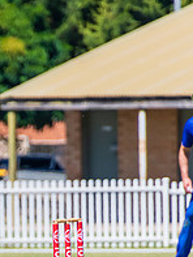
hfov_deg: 0.9
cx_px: -84
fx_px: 12929
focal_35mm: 1741
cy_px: 247
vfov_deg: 1.1
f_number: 6.3
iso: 400
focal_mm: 400
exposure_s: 1/3200
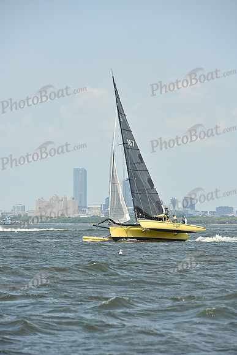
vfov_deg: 10.3
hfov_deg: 6.9
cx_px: 118
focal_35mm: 200
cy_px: 178
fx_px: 1974
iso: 320
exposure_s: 1/1250
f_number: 8
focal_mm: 200
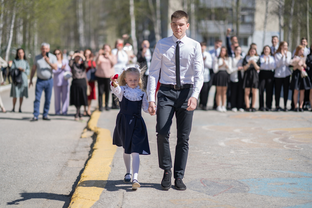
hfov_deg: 23.9
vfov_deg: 16.1
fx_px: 737
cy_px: 104
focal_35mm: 85
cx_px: 156
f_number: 1.4
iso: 160
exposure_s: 1/8000
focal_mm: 85
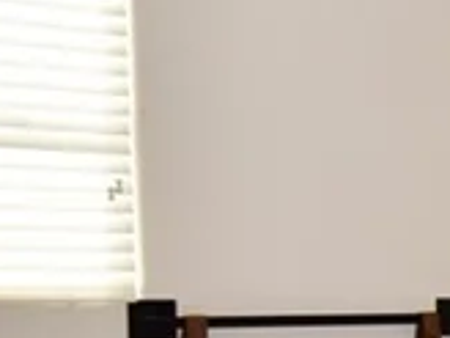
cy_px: 385
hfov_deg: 17.4
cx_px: 826
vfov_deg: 15.9
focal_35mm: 90
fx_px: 1170
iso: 720
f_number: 5.6
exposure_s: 1/125
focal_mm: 10
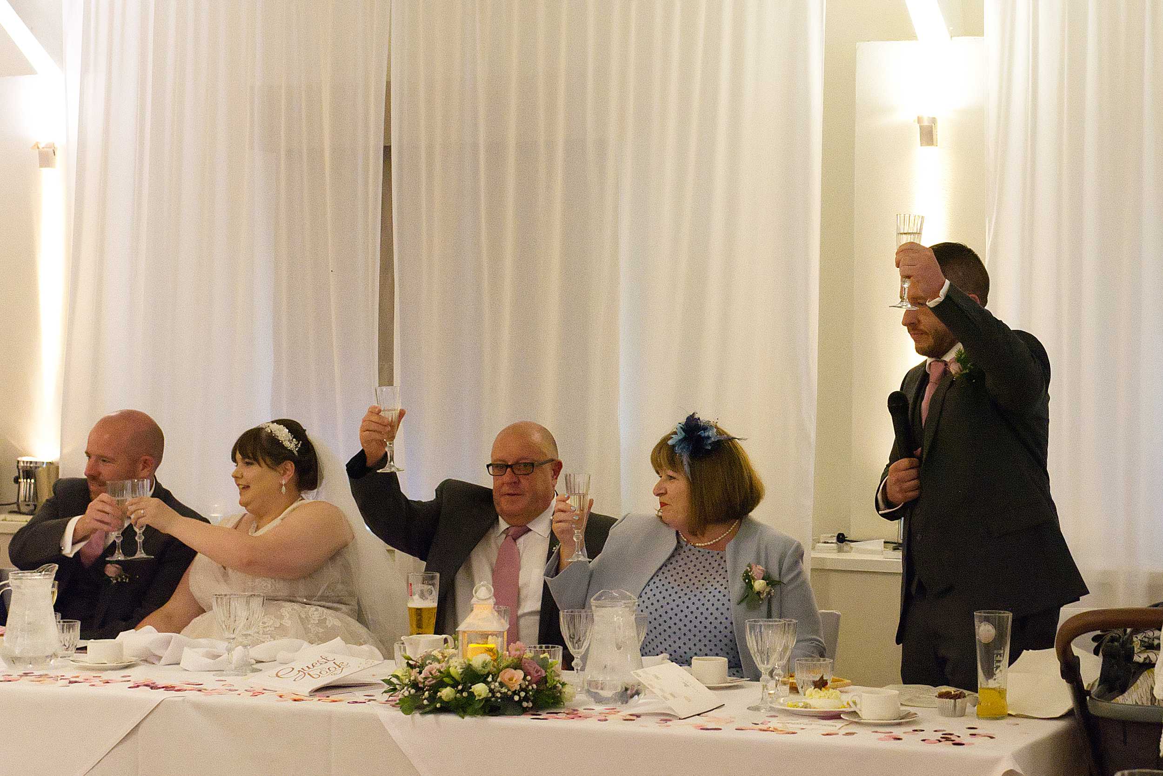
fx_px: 1696
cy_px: 388
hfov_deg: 37.8
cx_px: 582
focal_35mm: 52
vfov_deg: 25.8
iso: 6400
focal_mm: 35
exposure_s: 1/125
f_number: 4.5
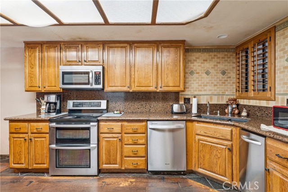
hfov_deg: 90.0
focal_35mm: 18
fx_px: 144
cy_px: 96
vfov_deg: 67.3
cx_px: 144
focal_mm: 18
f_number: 13
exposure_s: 2.5
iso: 100
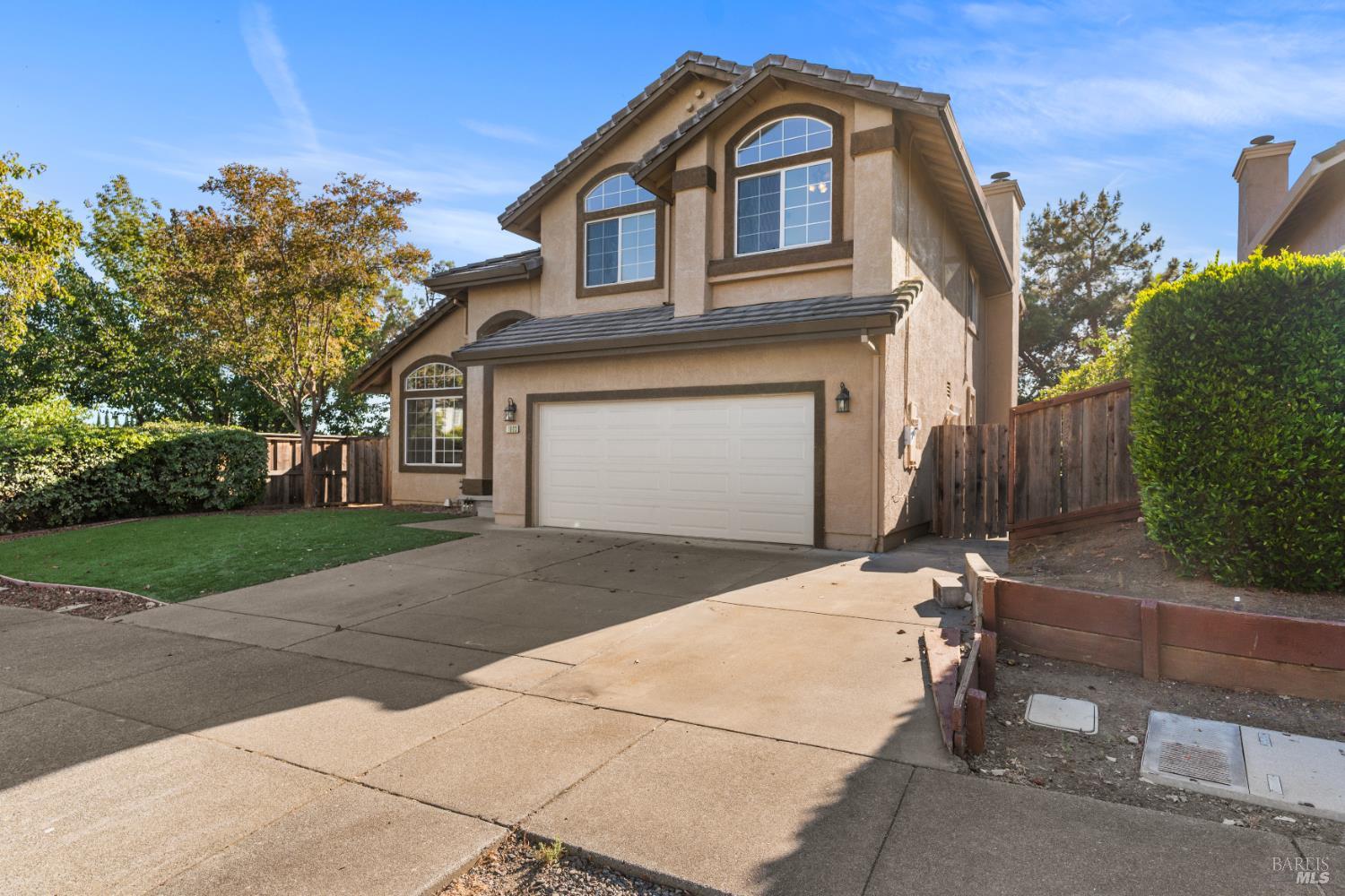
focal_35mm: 20
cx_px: 672
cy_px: 448
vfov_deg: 63.2
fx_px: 728
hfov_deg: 85.4
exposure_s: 1/800
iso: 160
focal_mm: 19.5
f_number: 4
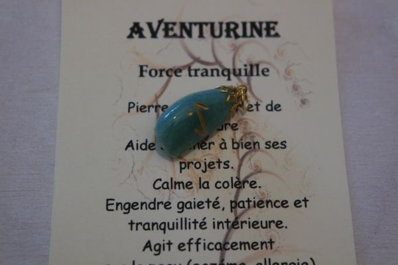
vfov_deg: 17.7
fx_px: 851
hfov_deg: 26.3
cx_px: 199
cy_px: 132
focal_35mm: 77
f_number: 5.6
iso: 3200
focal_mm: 50
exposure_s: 1/60
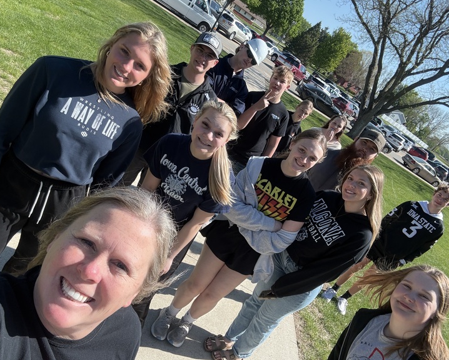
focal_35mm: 25
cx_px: 221
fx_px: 332
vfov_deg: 56.8
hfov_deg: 68.1
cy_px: 185
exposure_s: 1/964
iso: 25
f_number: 1.9
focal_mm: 2.69
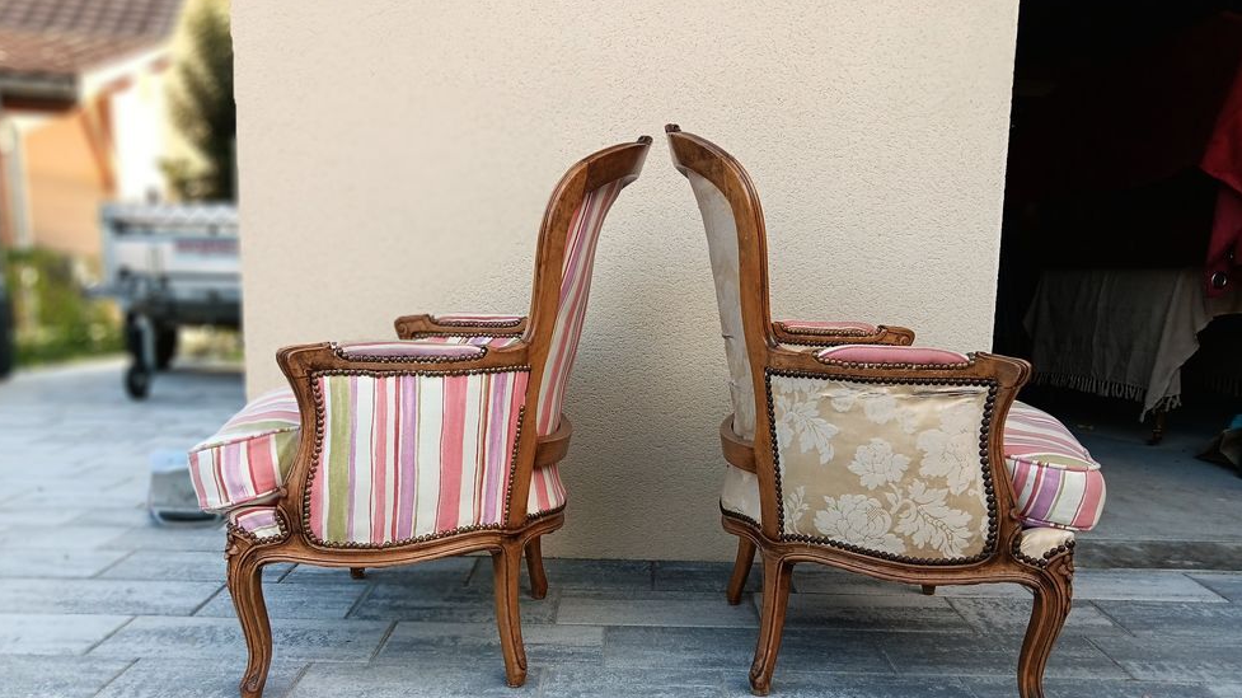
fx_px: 955
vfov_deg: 39.8
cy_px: 442
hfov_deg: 66.1
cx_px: 608
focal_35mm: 29
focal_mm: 3.98
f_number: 1.8
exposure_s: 1/111
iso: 32
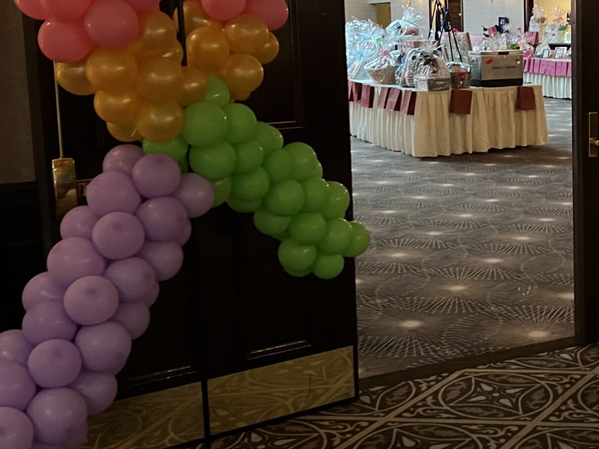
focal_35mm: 55
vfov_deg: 26.4
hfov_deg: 33.7
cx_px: 495
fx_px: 952
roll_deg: +1.7
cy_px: 137
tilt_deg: -5.5
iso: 800
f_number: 1.5
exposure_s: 1/30
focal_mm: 5.7
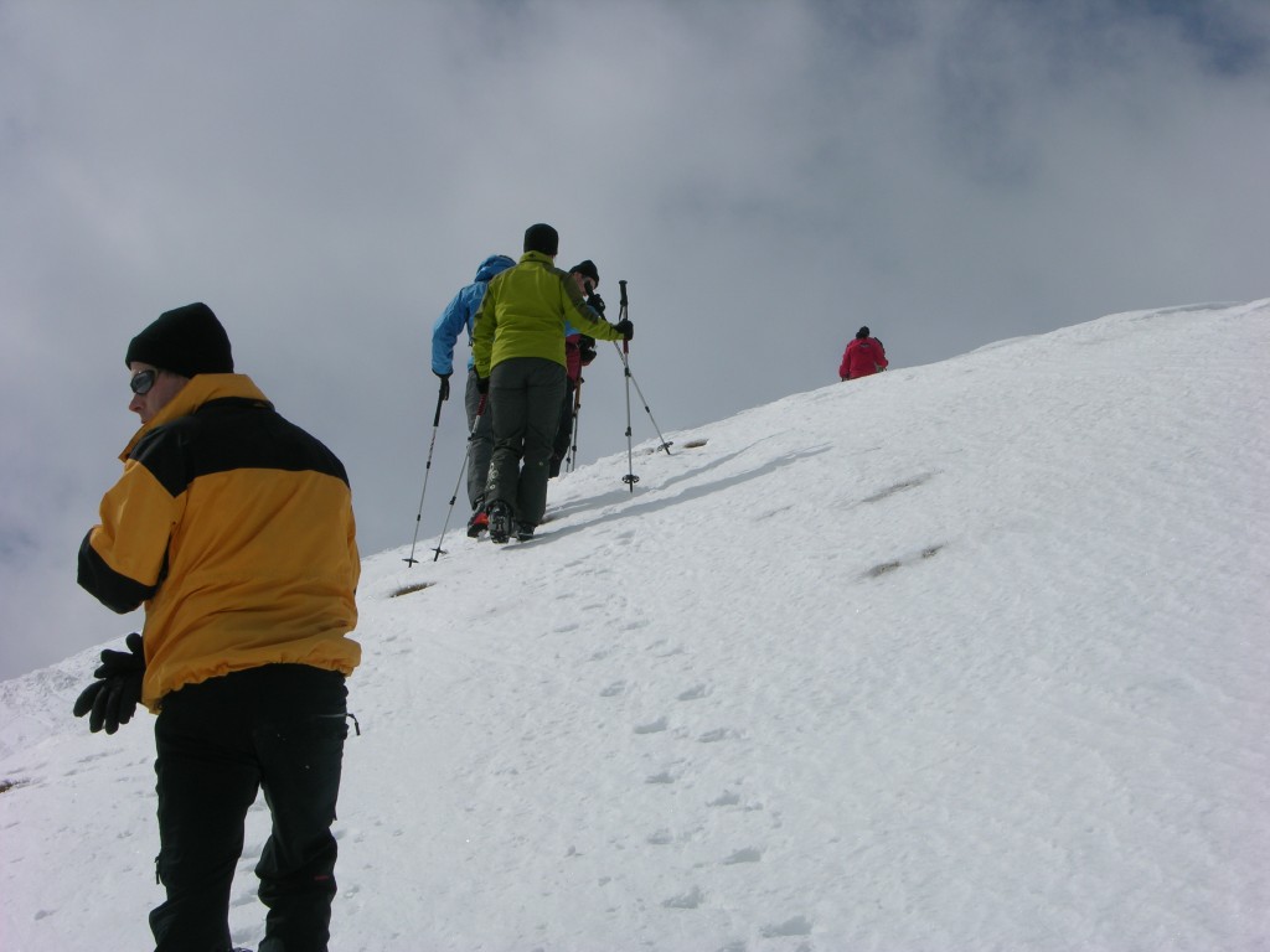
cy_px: 476
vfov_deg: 19.9
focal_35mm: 74
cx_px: 635
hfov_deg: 26.3
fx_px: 2715
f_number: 7.5
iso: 50
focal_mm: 18.8
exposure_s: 1/598
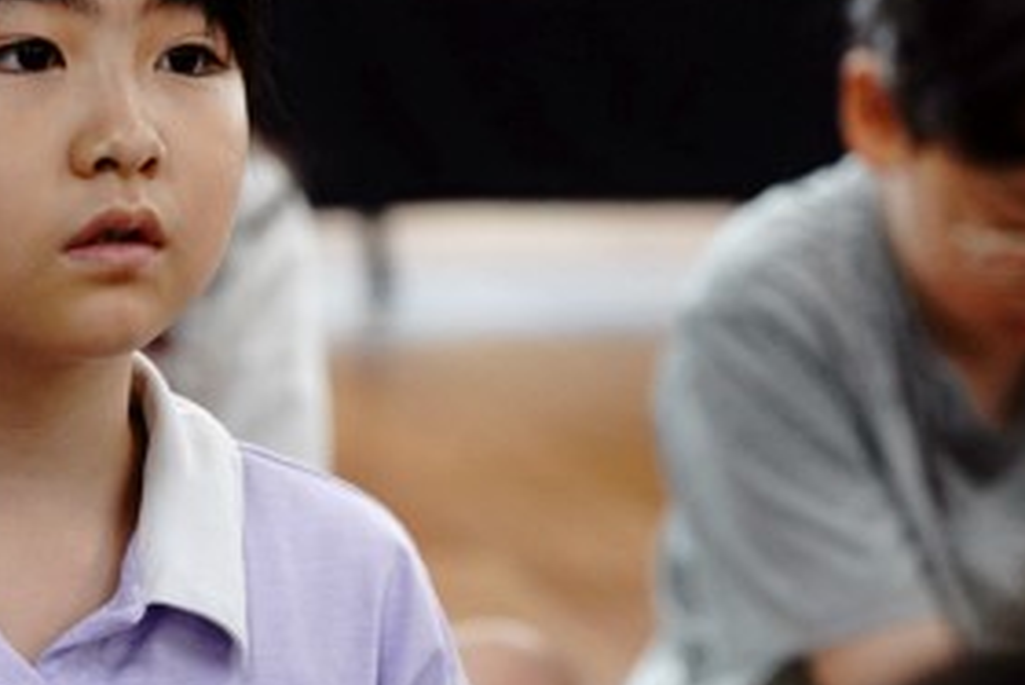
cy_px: 223
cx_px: -157
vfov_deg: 3.4
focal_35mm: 405
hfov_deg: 5.1
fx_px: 11537
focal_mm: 126
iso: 2000
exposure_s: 1/160
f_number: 4.5
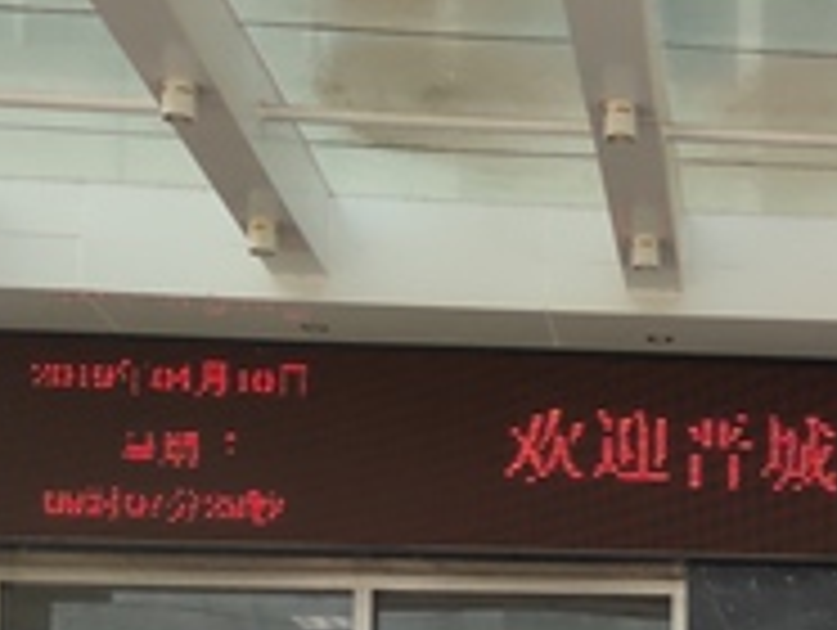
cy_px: 916
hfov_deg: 16.9
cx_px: 1107
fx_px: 2639
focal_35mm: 109
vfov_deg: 13.0
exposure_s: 1/1268
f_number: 1.8
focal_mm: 4.27
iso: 50
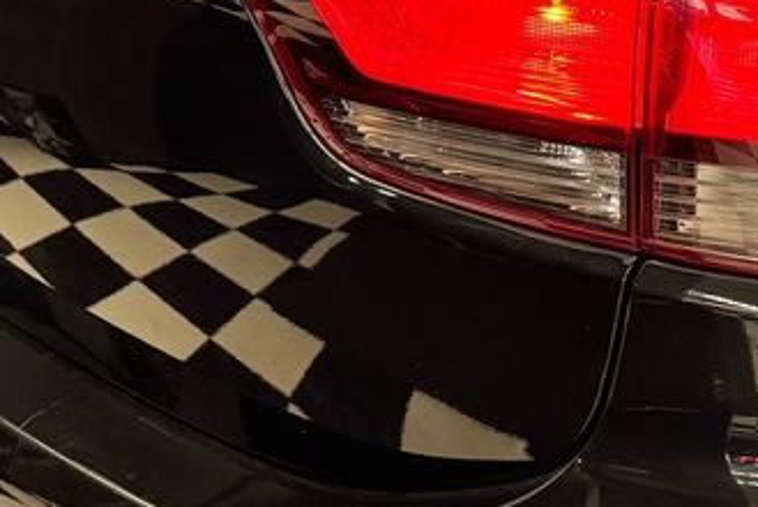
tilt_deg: -25.2
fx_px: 2044
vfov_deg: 14.1
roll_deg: +0.6
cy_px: 230
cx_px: 1106
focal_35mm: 97
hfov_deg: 18.8
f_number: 1.78
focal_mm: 6.76
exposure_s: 1/60
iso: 200
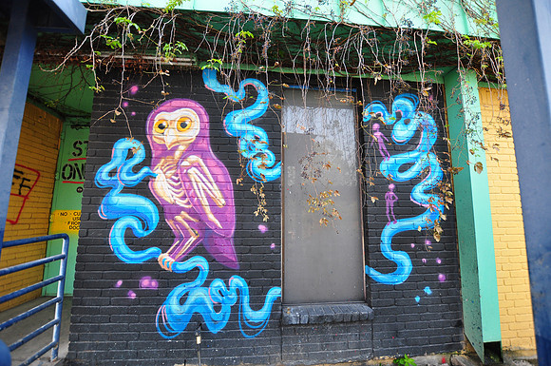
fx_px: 229
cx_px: 276
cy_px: 183
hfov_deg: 100.5
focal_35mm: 15
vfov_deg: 77.2
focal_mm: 10
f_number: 3.5
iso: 400
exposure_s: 1/160
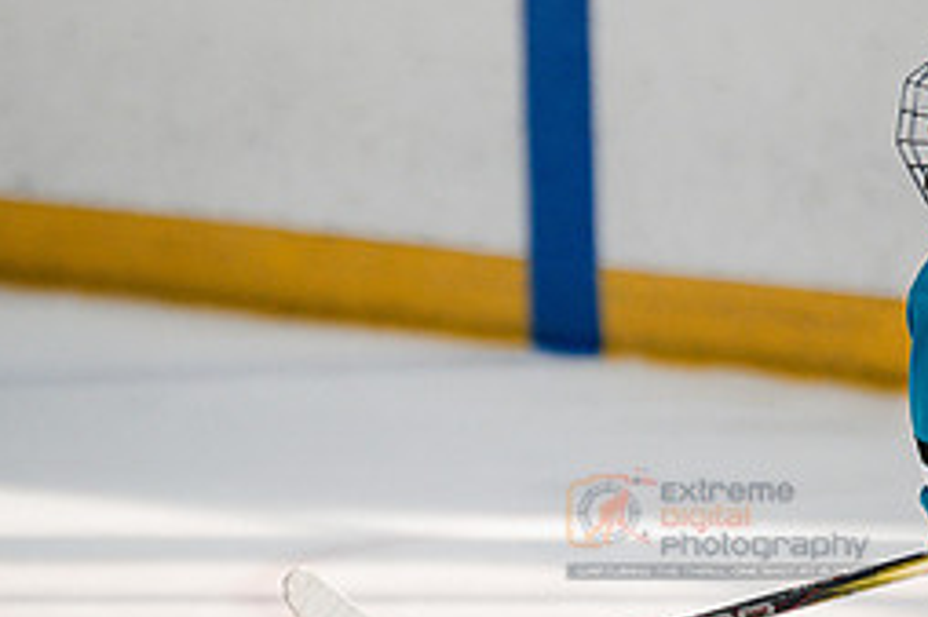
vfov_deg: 1.5
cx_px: 561
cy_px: 510
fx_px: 22952
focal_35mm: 891
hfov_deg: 2.3
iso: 1250
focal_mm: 300
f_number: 3.2
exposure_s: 1/3200
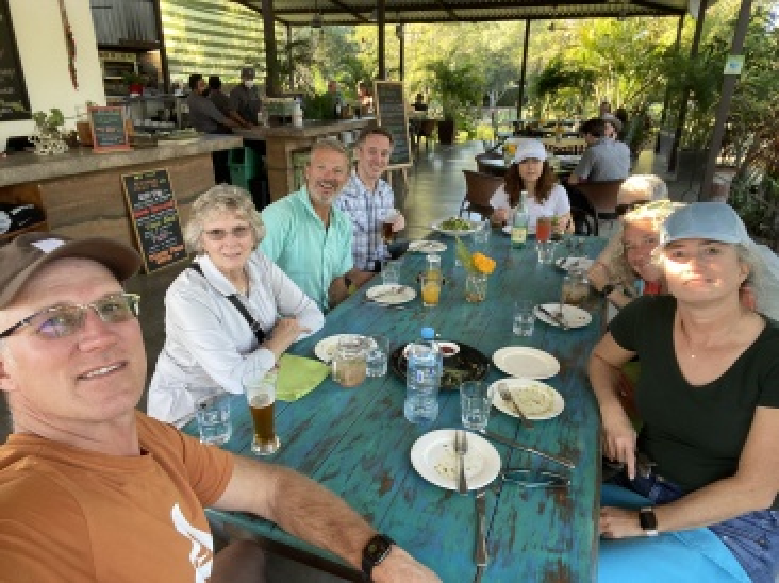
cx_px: 390
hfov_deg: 74.0
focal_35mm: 23
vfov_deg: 58.8
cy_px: 292
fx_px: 517
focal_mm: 2.71
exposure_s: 1/87
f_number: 2.2
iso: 100
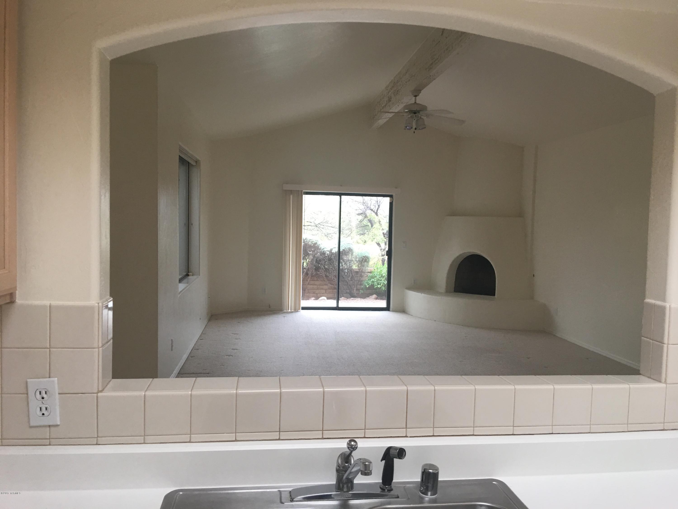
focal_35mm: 29
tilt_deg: -2.7
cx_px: 339
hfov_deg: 61.7
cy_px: 254
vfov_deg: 48.2
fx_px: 568
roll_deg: -1.2
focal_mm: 4.15
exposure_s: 1/30
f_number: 2.2
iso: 32
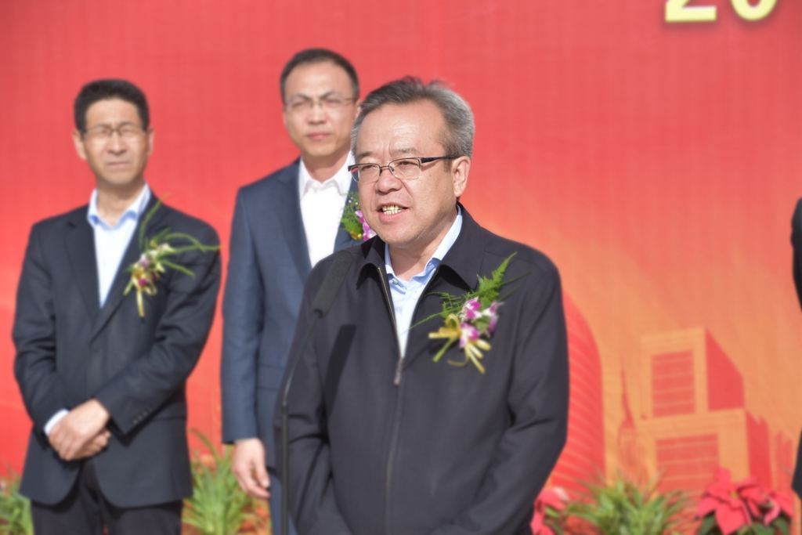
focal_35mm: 135
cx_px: 401
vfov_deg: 10.2
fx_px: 3008
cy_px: 268
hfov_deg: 15.2
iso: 200
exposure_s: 1/500
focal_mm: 90
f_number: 8
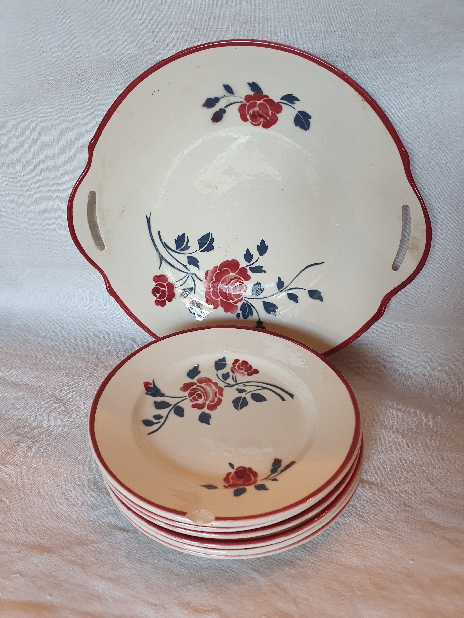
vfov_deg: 67.3
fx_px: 465
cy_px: 309
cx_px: 232
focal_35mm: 26
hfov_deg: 53.1
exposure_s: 1/50
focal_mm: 4.32
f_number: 2.4
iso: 160
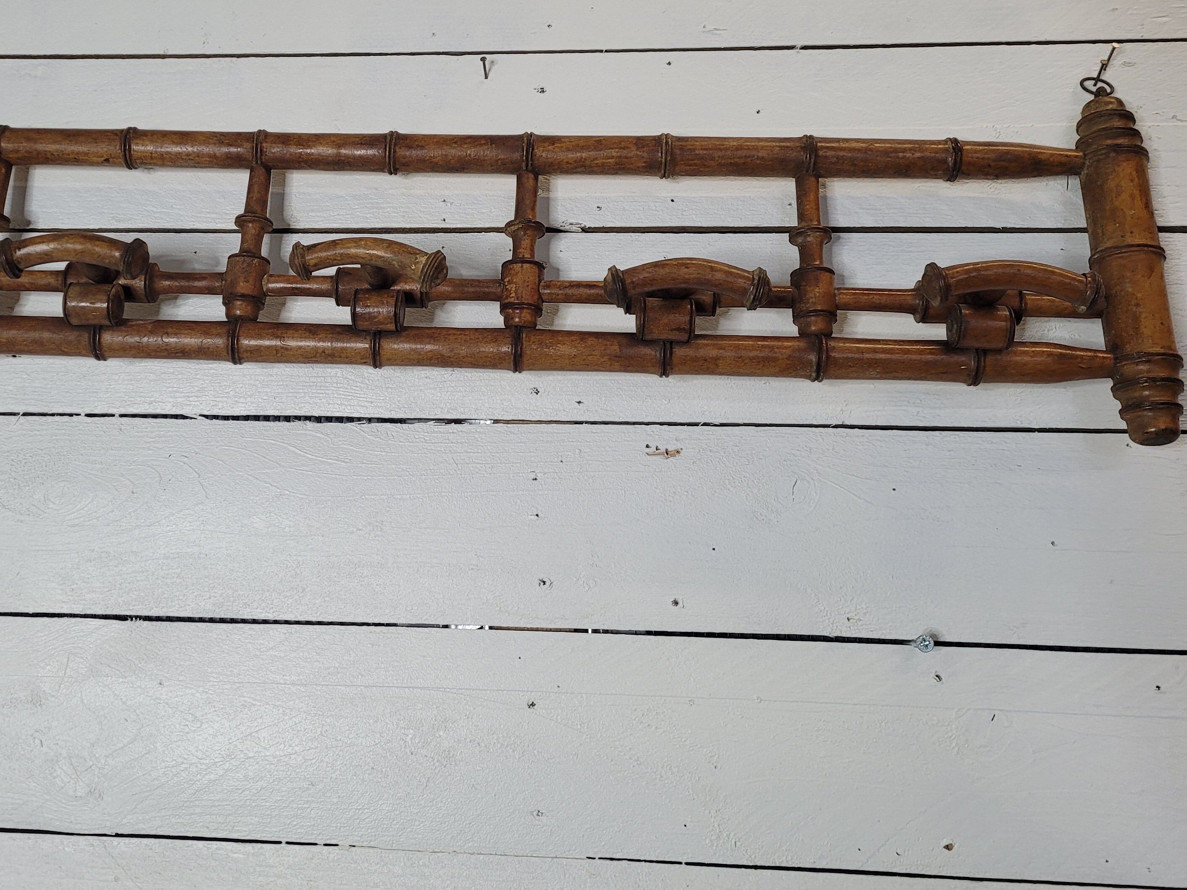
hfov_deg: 49.8
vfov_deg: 38.4
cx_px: 463
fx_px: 1269
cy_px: 328
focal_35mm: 37
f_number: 1.8
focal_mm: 5.4
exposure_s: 1/100
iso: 160
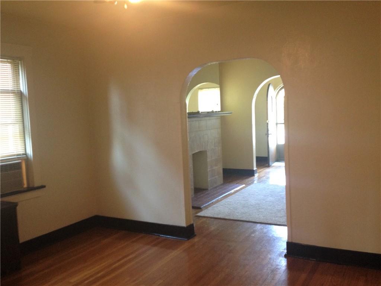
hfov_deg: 52.6
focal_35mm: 35
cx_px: 190
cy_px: 143
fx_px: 385
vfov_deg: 40.7
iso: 200
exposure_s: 1/20
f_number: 2.4
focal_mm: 4.28
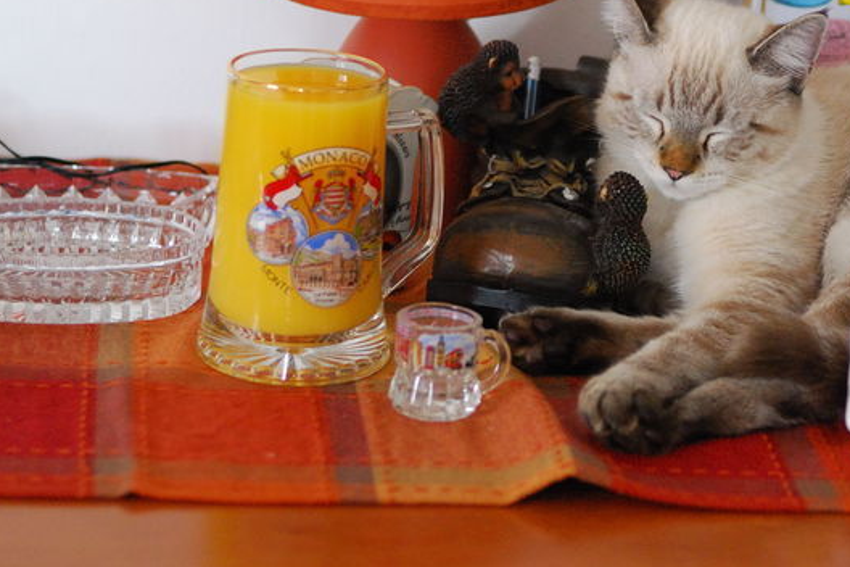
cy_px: 101
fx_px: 3022
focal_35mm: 128
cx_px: 668
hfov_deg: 15.9
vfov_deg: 10.7
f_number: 2.2
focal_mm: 50
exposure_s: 1/80
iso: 1250
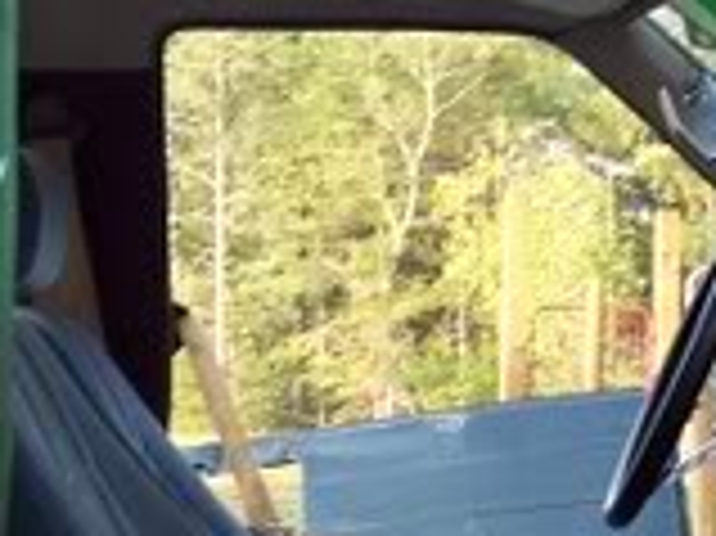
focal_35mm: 157
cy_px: 572
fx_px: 3245
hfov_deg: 12.6
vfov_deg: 9.4
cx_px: 426
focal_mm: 8
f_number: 3.4
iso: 100
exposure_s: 1/90
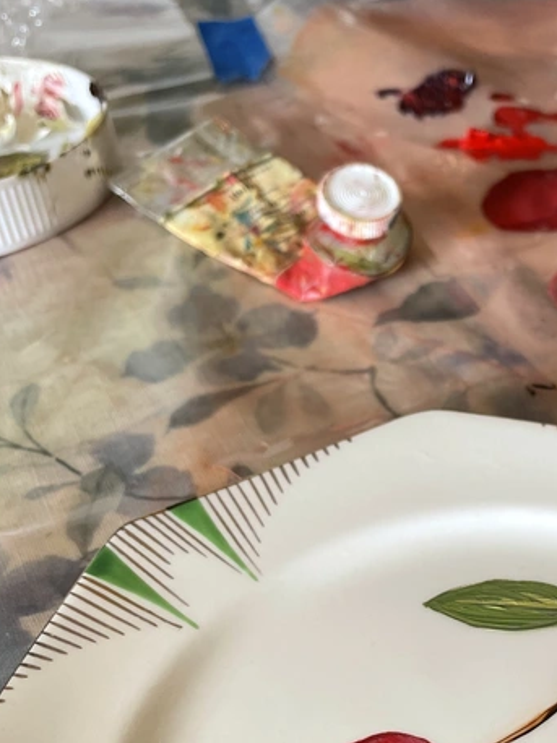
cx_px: 512
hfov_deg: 27.9
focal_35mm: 50
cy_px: 516
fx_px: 1074
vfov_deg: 37.6
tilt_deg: -41.1
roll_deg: +0.5
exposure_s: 1/115
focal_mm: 4.2
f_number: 1.6
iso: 125
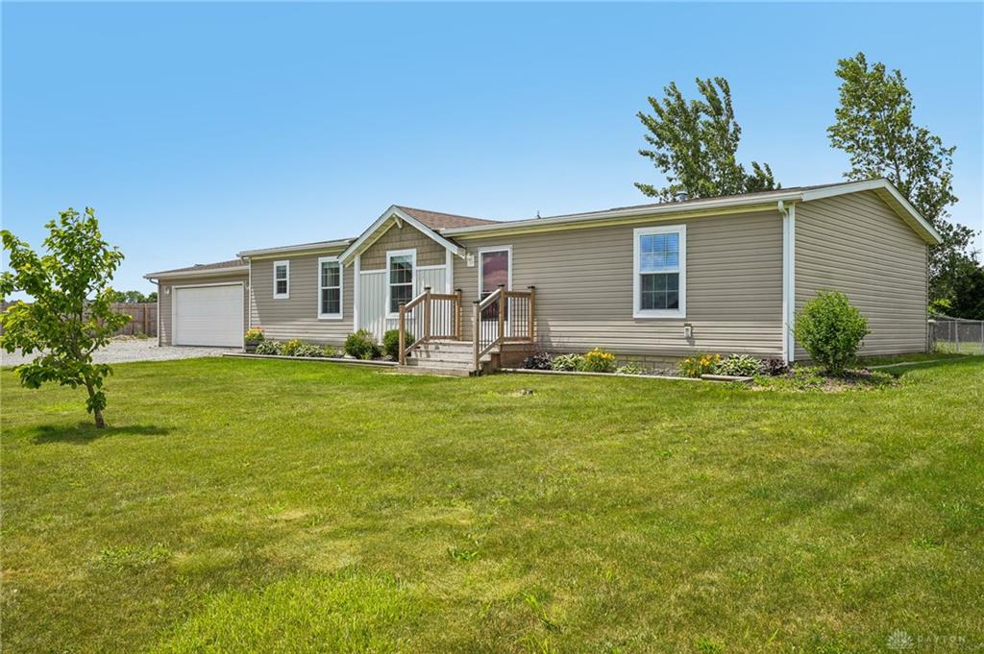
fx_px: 792
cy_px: 327
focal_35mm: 29
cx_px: 492
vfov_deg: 44.9
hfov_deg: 63.7
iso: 100
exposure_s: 1/500
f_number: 8
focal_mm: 29
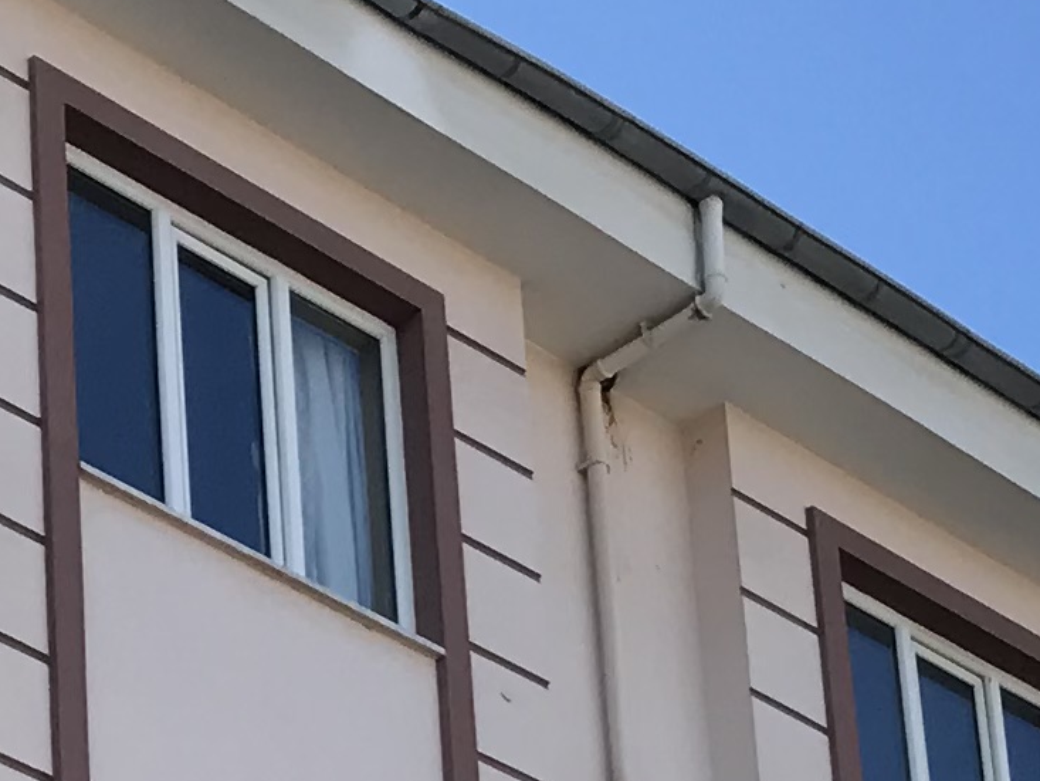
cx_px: 156
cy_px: 1643
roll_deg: +3.1
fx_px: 4628
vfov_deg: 9.0
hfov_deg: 12.7
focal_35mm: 154
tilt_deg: +21.8
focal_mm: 3.99
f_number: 1.8
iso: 20
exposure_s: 1/921
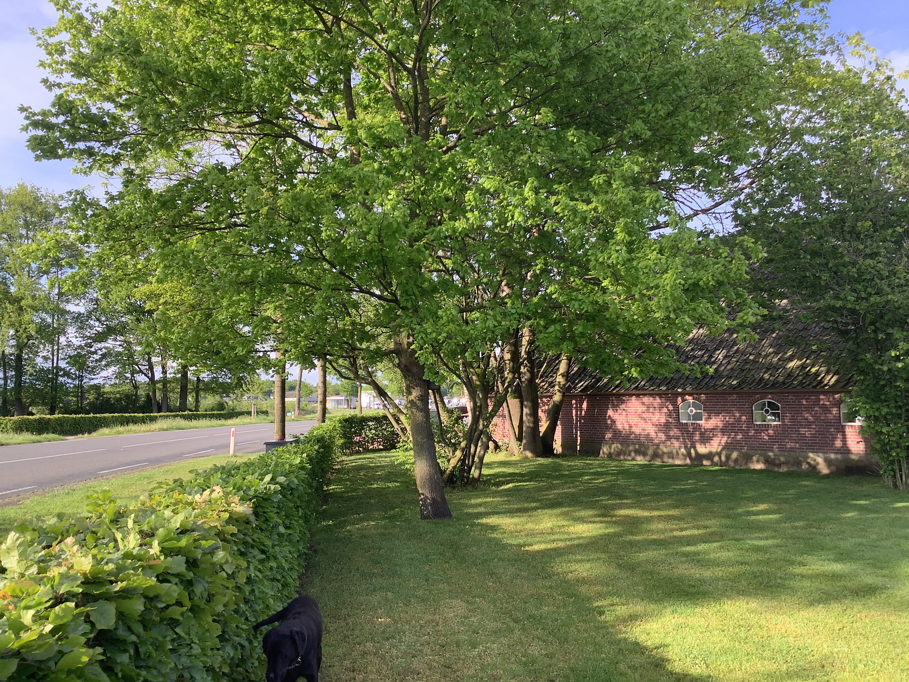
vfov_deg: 45.4
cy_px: 341
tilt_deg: +2.9
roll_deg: +0.6
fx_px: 814
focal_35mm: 31
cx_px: 454
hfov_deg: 58.4
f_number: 2.4
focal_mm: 3.3
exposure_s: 1/203
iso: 25
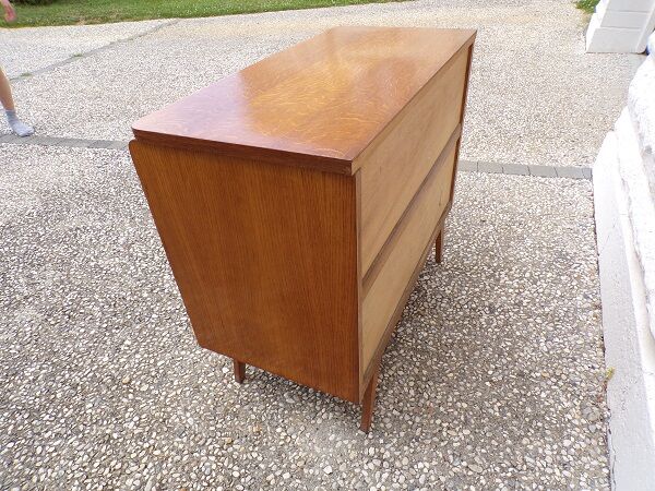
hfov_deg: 71.6
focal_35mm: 24
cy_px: 246
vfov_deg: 56.8
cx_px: 328
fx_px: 454
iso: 80
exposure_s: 1/120
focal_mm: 4.3
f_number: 5.8
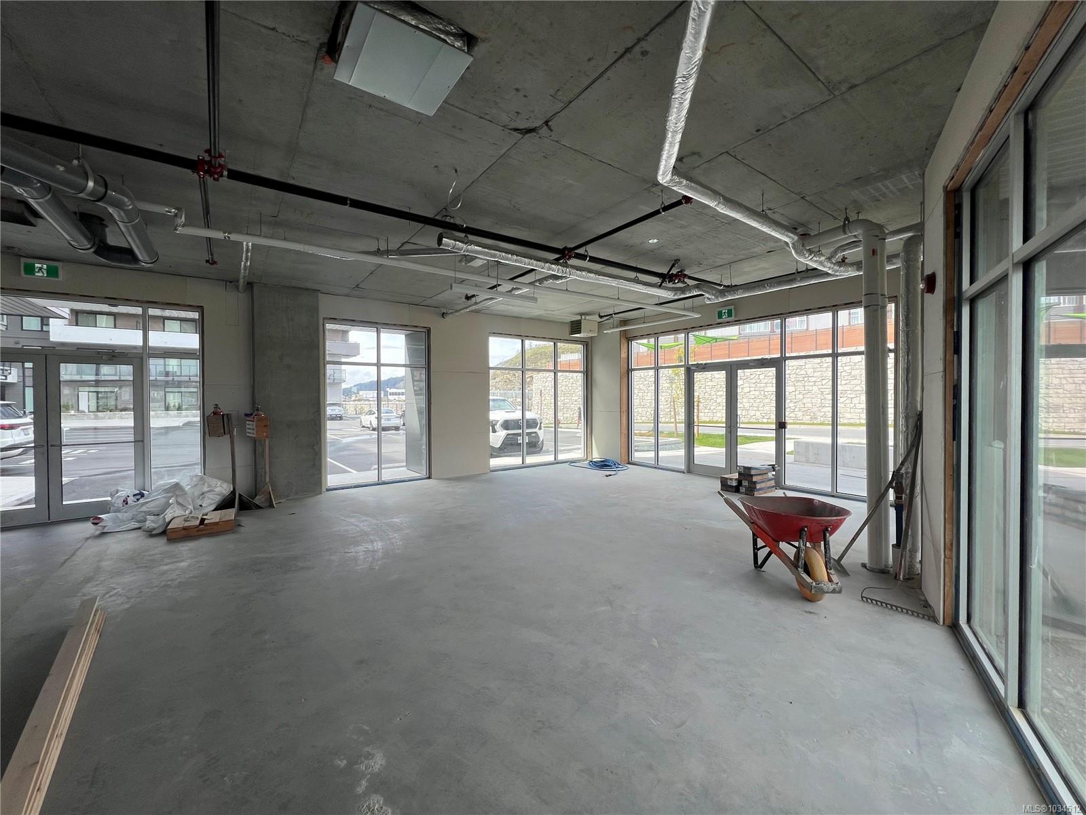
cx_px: 543
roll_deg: +0.7
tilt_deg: -1.7
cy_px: 408
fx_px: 408
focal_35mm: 13
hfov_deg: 106.2
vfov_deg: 89.9
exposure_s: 1/362
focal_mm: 1.57
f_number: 1.8
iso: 32
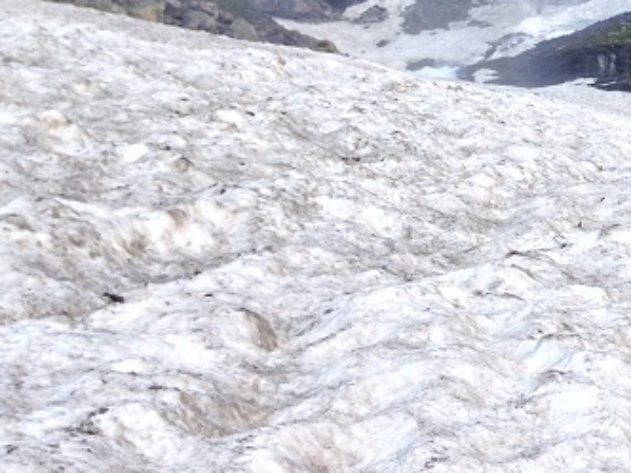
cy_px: -15
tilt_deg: +16.8
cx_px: 741
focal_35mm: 81
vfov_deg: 17.7
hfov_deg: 22.4
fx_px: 1477
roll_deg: -0.8
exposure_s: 1/308
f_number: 2.4
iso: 50
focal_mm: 4.12
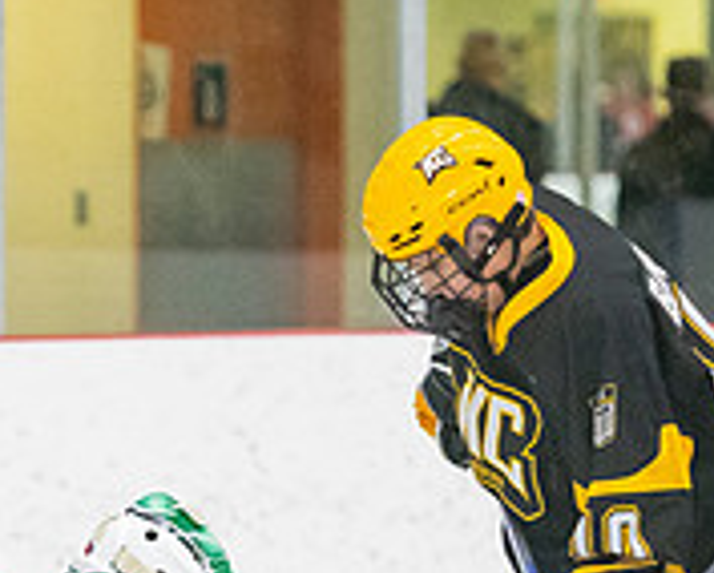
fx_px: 10768
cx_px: 226
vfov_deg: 3.0
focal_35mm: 509
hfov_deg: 3.8
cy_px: 537
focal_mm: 112
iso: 4000
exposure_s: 1/800
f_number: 2.8
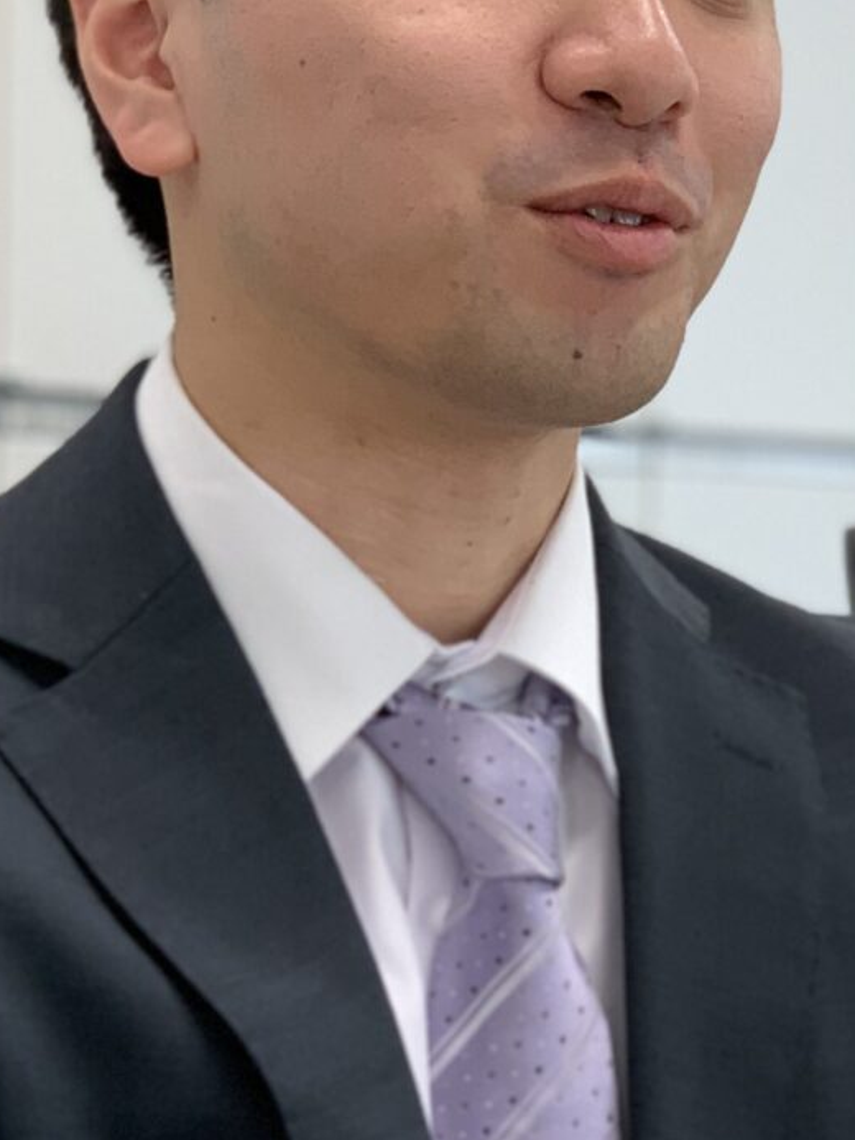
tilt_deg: -3.1
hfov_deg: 10.3
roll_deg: -1.6
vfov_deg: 13.7
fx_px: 4741
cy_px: 814
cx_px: 585
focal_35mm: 144
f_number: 2.4
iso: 80
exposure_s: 1/60
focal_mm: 6
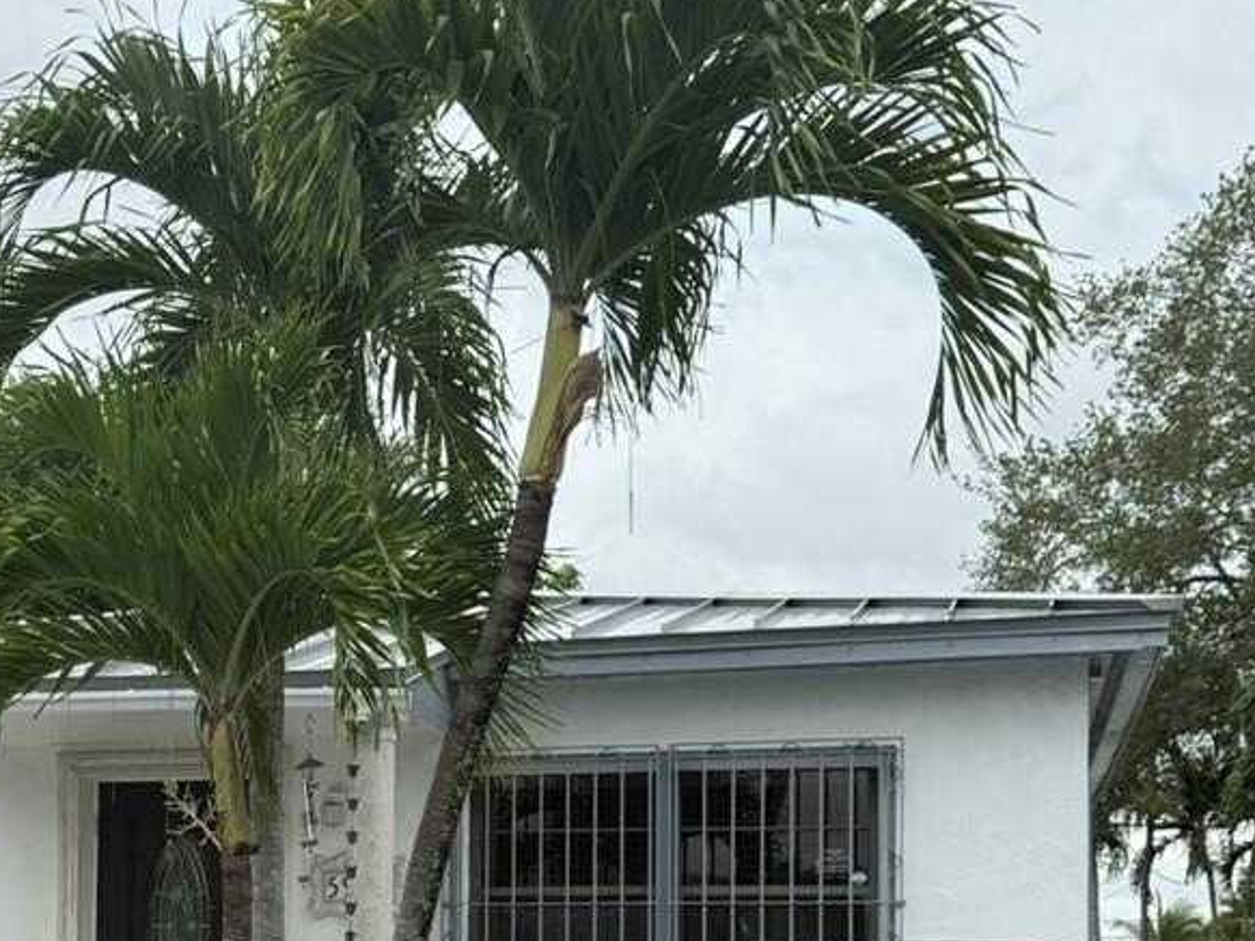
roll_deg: -0.5
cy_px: 900
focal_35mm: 66
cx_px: 112
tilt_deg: +5.8
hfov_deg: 28.2
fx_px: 2392
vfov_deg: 21.6
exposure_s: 1/2907
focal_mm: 6.76
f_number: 1.78
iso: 80
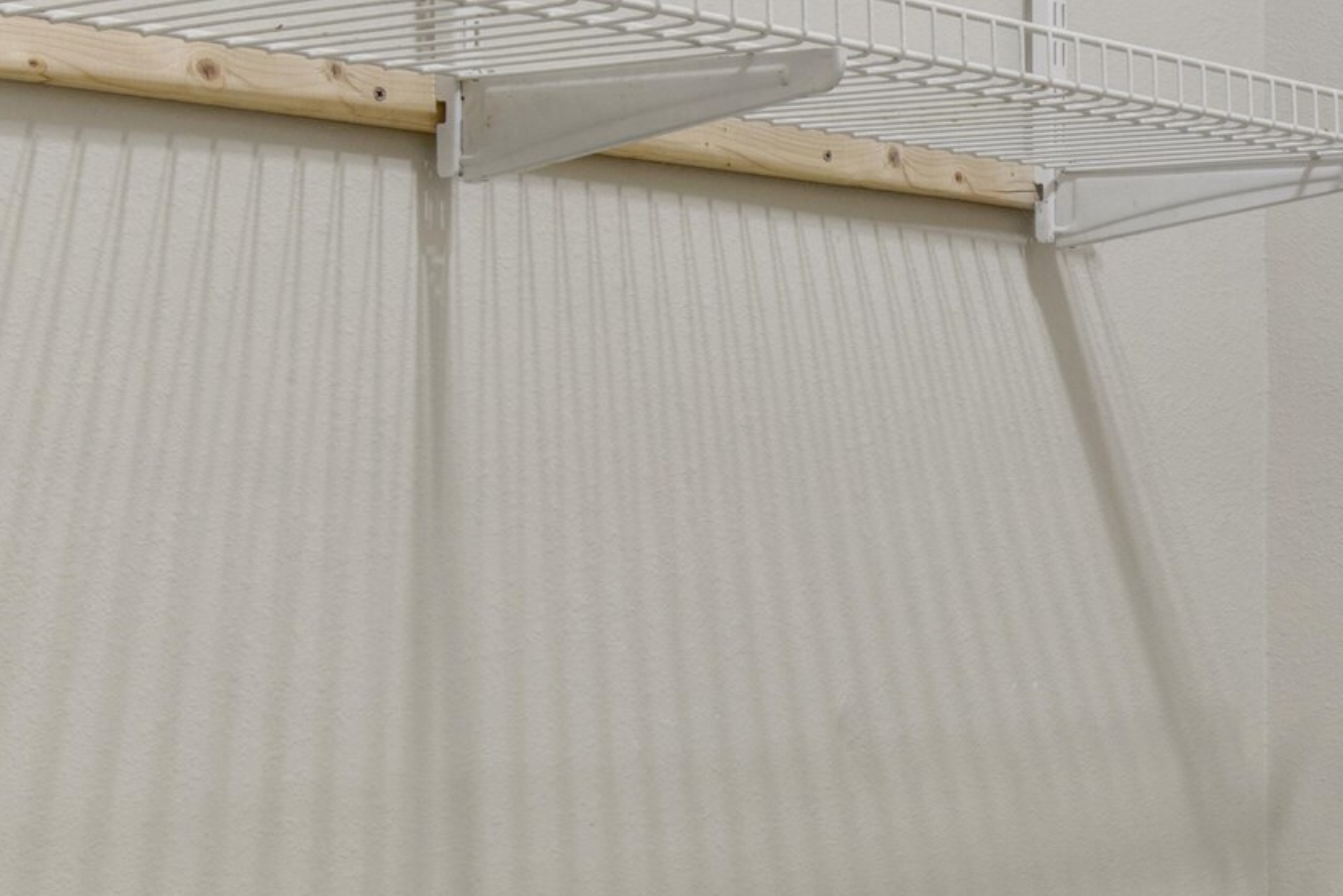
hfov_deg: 26.9
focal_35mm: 66
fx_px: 2462
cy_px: 462
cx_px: 1620
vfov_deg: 20.6
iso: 200
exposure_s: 1/4
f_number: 11
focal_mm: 18
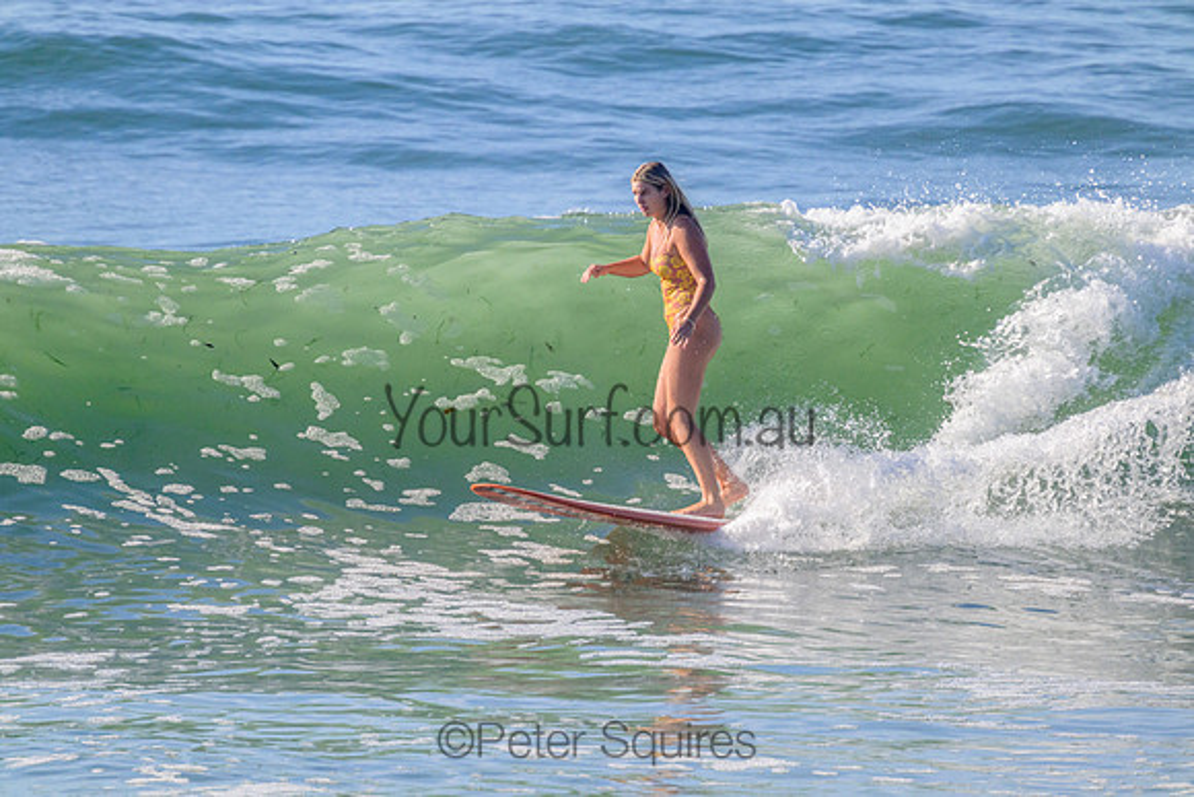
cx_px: 597
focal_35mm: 800
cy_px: 398
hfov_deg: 2.6
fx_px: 26538
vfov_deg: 1.7
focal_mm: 800
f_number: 11
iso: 1100
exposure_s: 1/2000
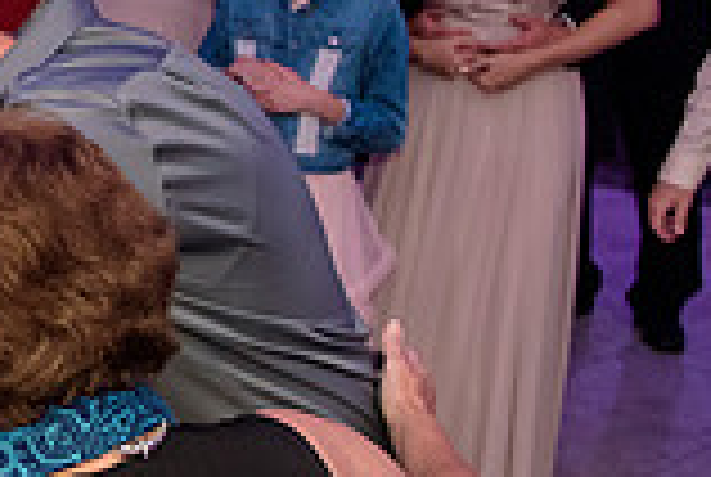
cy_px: 241
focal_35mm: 88
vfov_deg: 15.6
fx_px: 1741
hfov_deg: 20.3
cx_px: -310
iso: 3200
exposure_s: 1/125
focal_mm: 24
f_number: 3.2
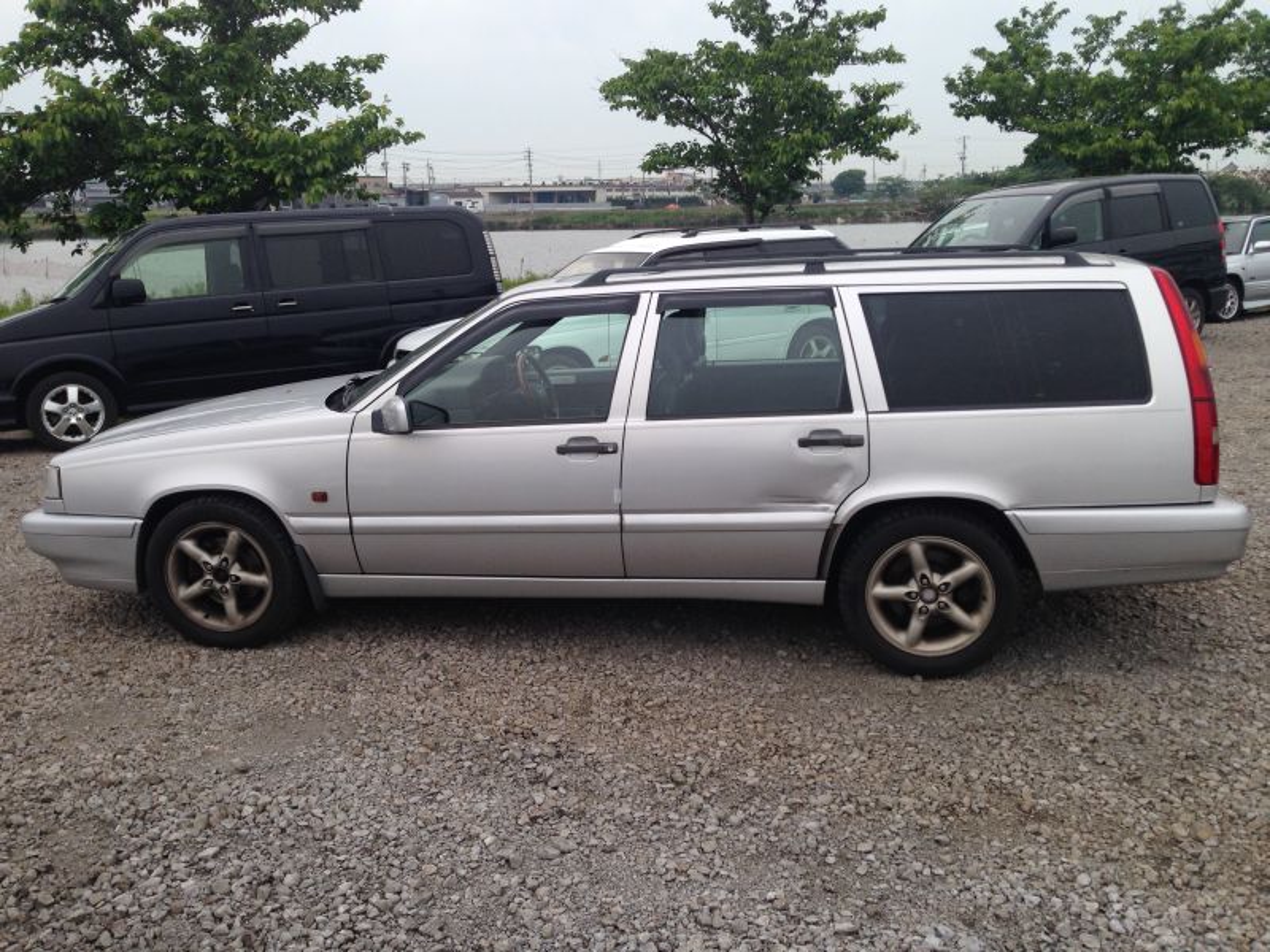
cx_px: 635
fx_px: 1211
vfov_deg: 42.9
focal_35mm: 33
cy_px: 476
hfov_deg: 55.4
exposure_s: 1/583
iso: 50
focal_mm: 4.12
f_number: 2.4
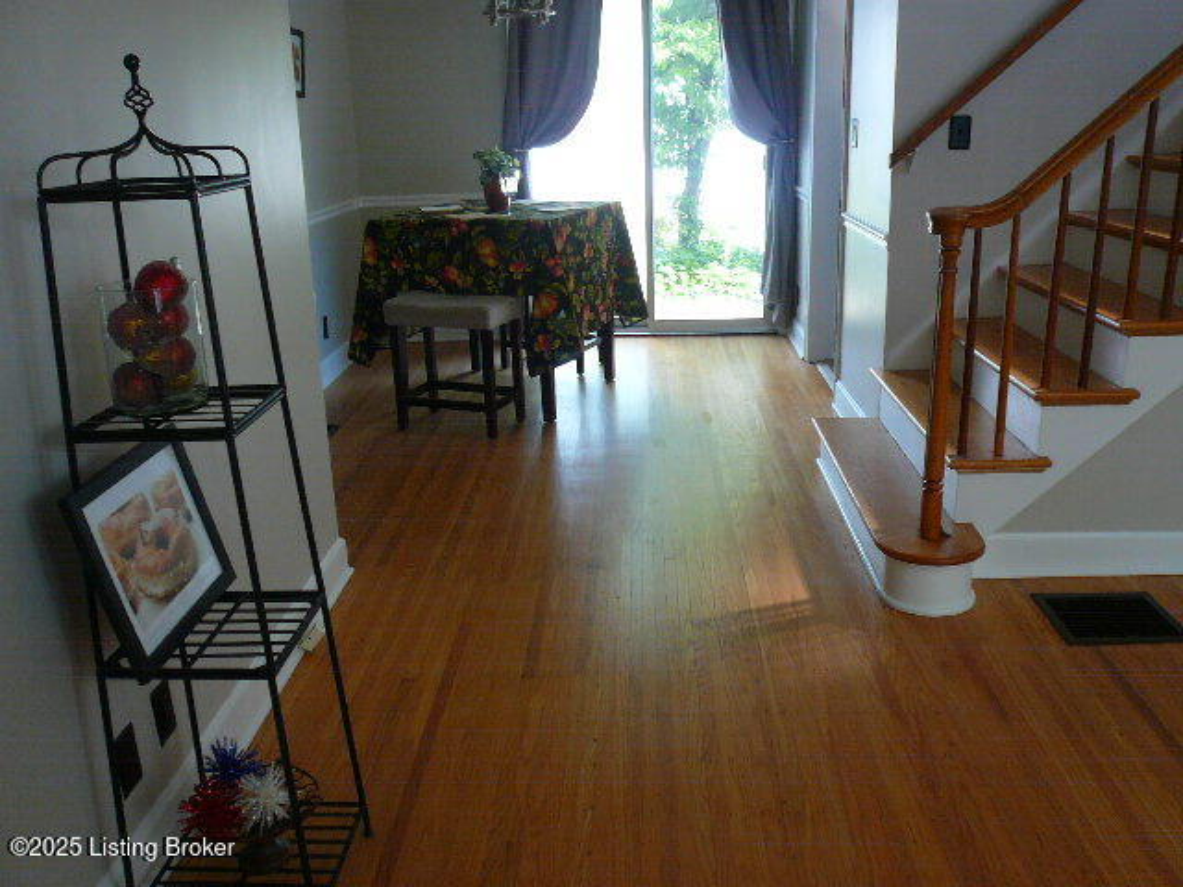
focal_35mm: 30
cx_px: 592
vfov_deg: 46.8
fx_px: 1025
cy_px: 444
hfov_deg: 60.0
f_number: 2.8
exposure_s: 1/30
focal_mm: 4.6
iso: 125
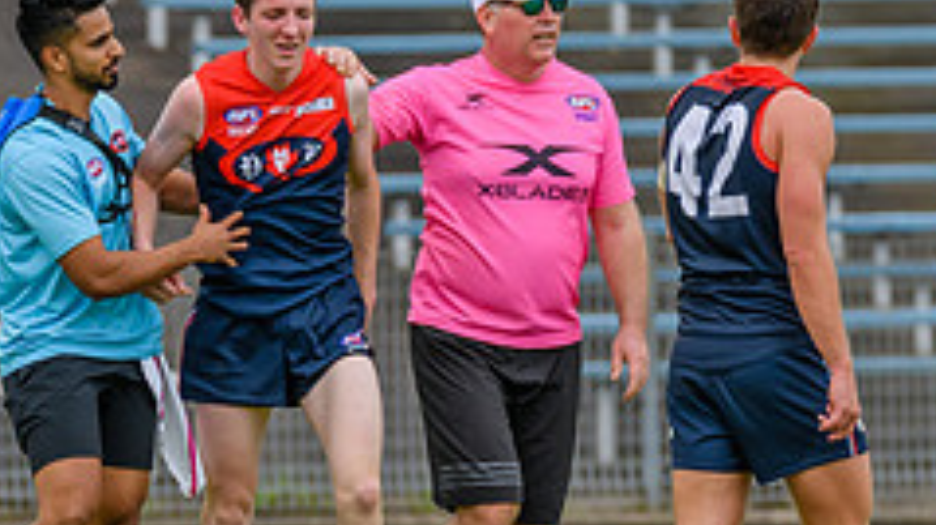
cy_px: 409
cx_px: 179
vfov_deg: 0.8
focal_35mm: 1497
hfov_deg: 1.4
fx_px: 37125
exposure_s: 1/1600
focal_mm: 420
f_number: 6
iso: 800
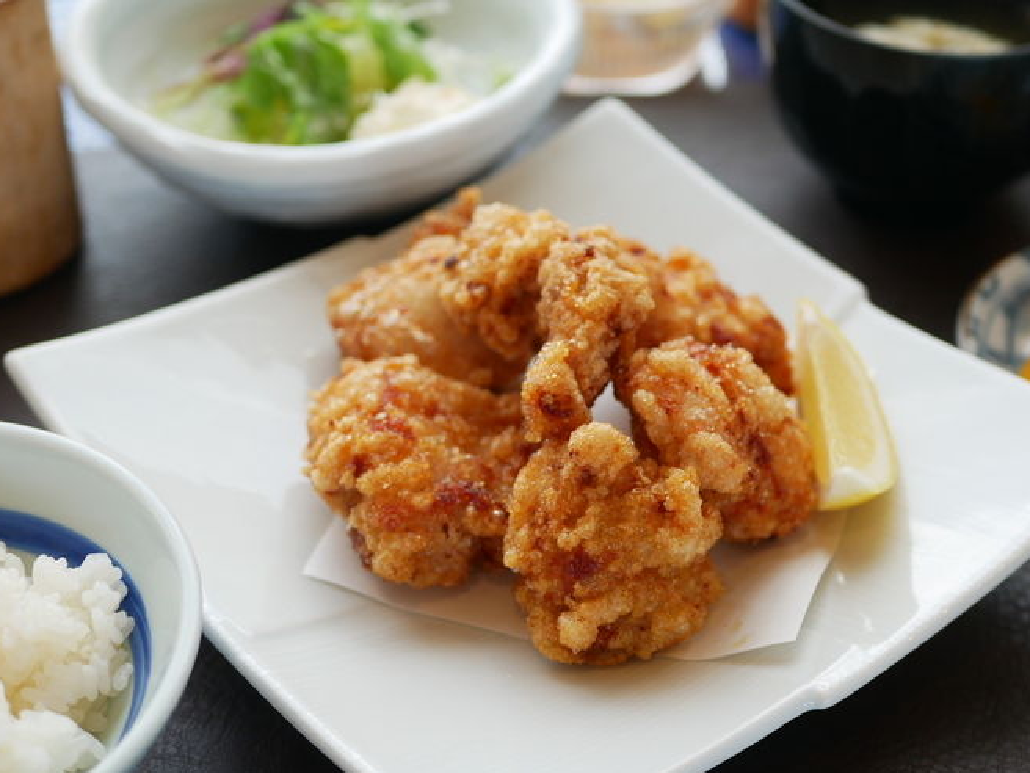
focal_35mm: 62
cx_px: 545
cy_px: 341
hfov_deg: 31.2
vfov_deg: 23.6
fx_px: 1845
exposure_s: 1/200
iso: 200
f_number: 2.5
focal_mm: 25
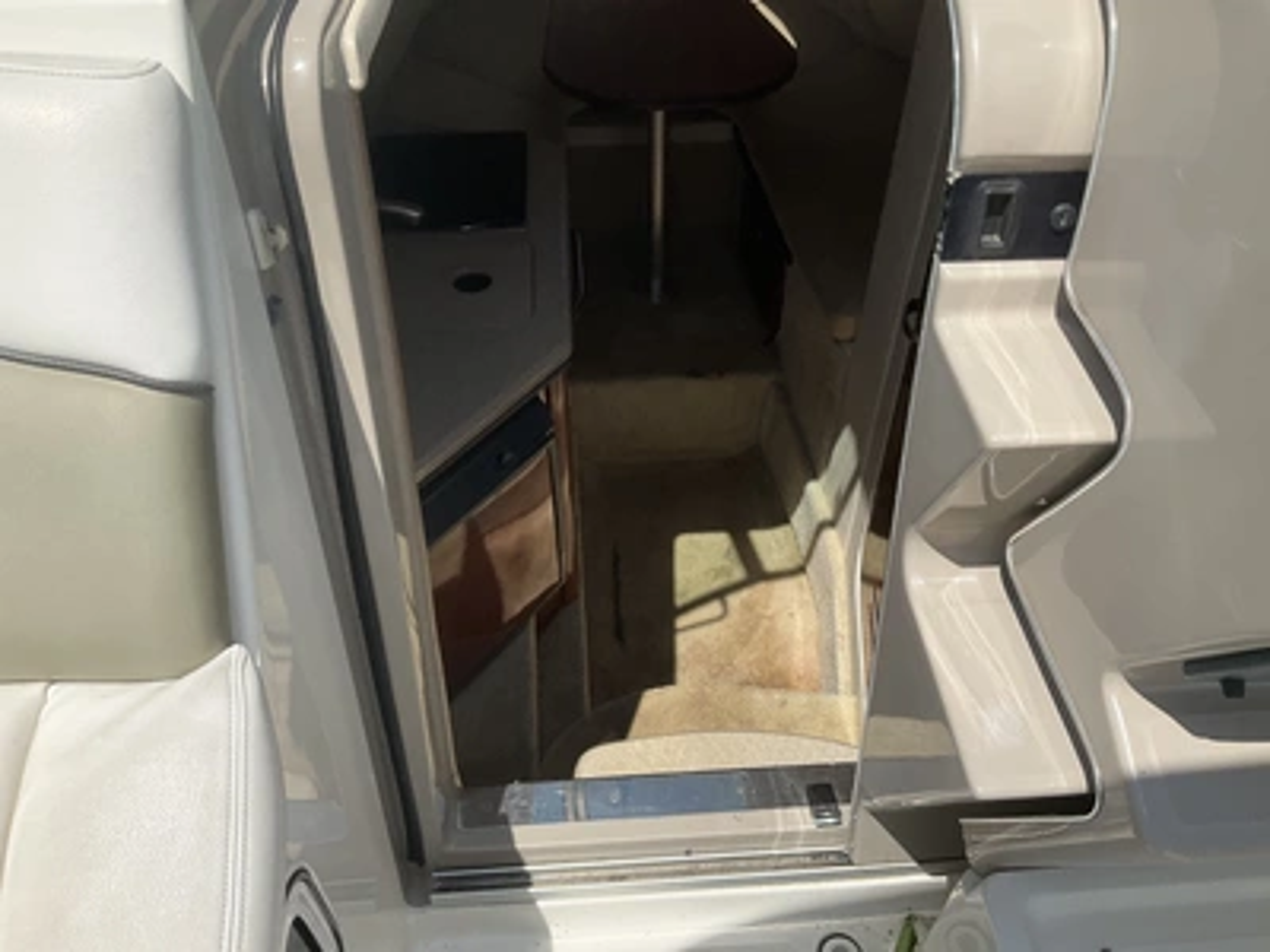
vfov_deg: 48.2
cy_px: 476
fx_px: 1064
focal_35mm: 29
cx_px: 635
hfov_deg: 61.7
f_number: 1.8
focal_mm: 3
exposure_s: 1/2227
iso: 25
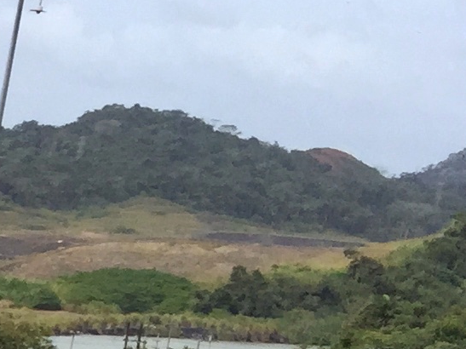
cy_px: 876
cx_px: -858
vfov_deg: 7.9
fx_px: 2328
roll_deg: -5.3
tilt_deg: -15.3
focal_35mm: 173
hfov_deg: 9.4
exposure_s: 1/2639
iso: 32
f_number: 2.2
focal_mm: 4.15
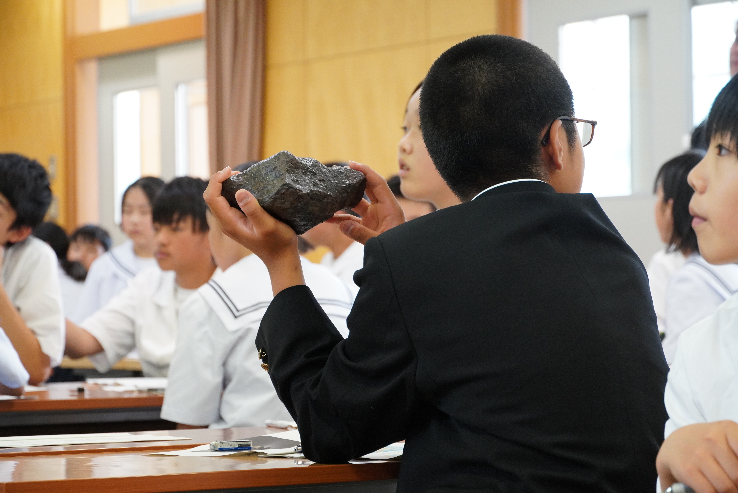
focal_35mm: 116
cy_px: 246
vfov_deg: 11.9
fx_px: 2369
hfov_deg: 17.7
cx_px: 369
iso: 2500
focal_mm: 77
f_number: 5.6
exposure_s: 1/160
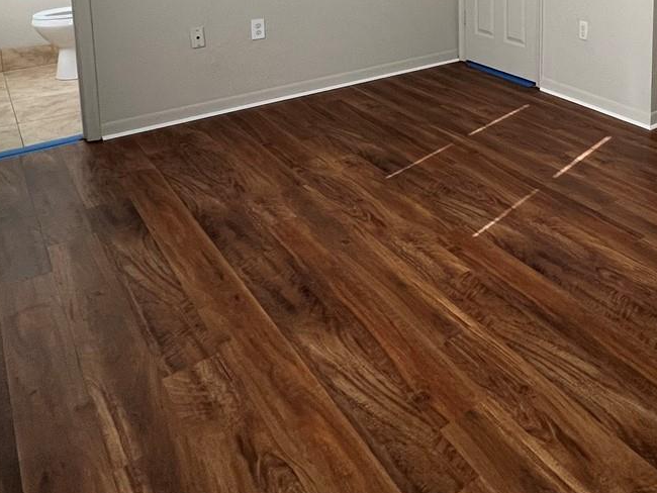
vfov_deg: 37.8
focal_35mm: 32
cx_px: 536
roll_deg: -0.3
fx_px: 608
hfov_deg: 52.7
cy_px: -33
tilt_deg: -7.5
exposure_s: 1/60
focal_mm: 1.57
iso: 160
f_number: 1.8
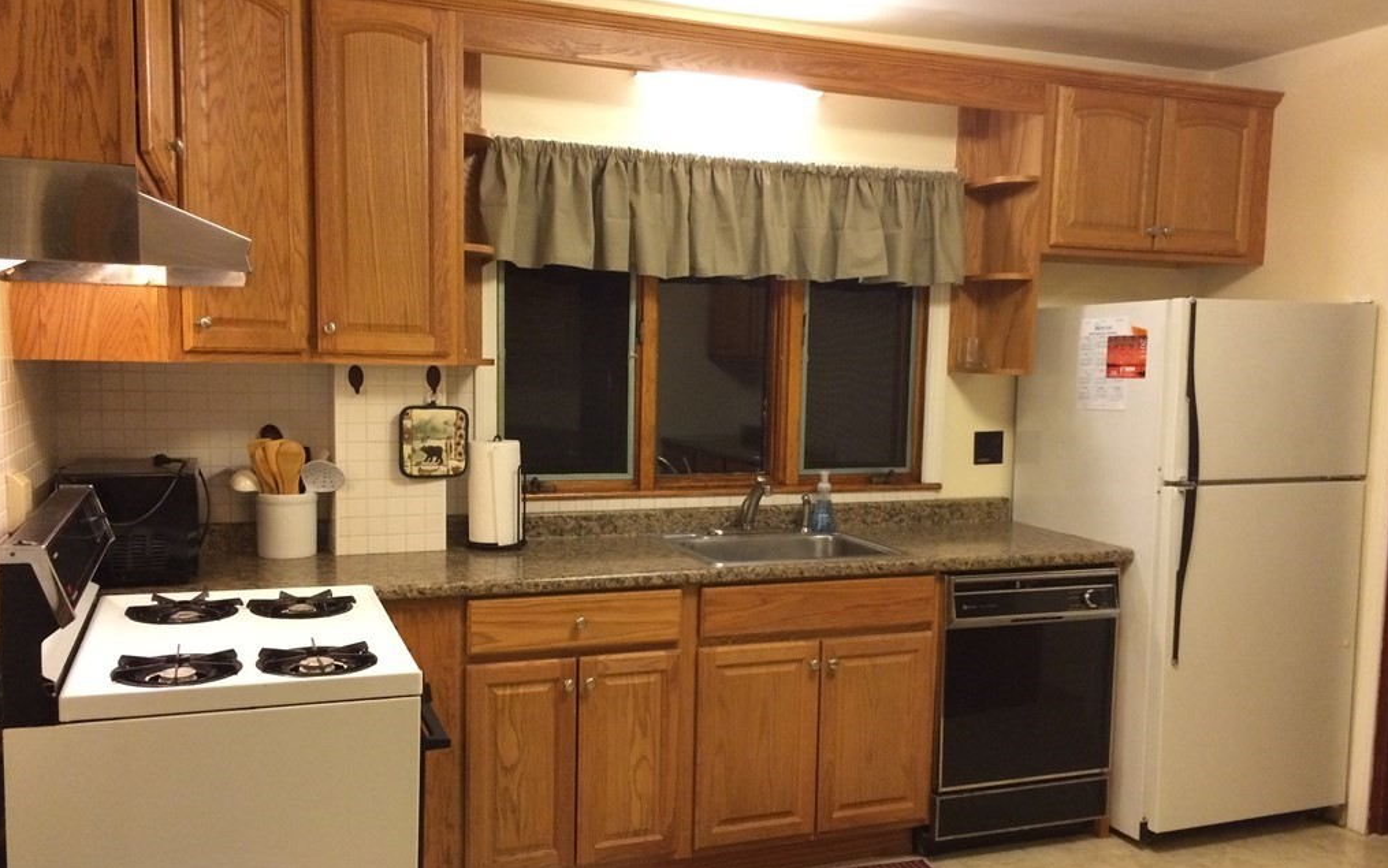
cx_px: 693
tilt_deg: -5.7
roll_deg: -0.6
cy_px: 480
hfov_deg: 61.2
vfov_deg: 40.6
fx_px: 1173
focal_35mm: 31
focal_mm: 4.15
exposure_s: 1/30
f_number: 2.2
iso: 320
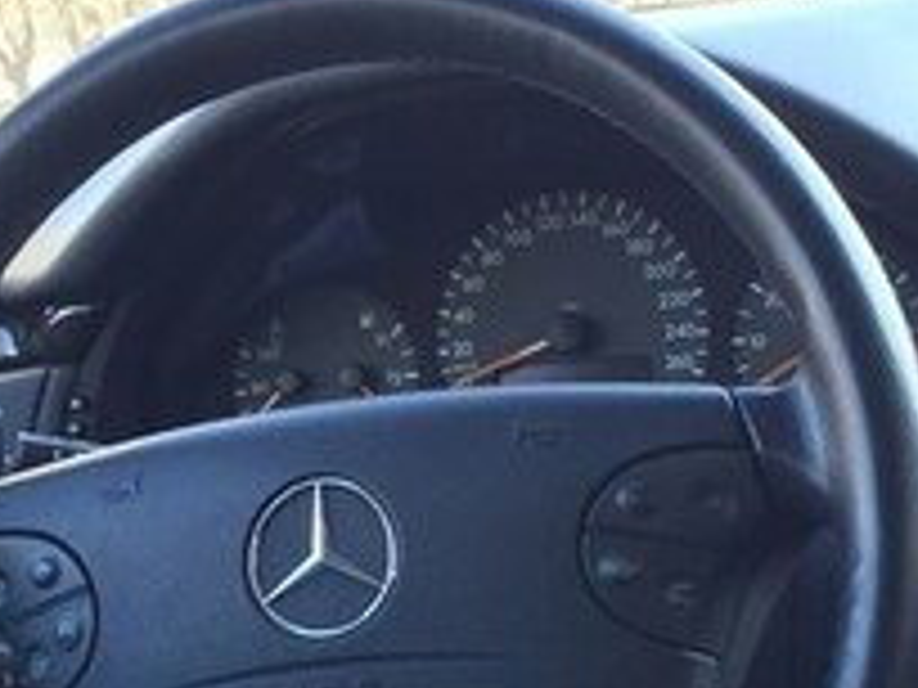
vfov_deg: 15.3
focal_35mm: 94
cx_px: 765
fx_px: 2493
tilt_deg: -16.1
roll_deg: +5.2
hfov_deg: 20.6
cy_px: 762
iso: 32
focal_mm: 4.15
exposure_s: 1/40
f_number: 2.2
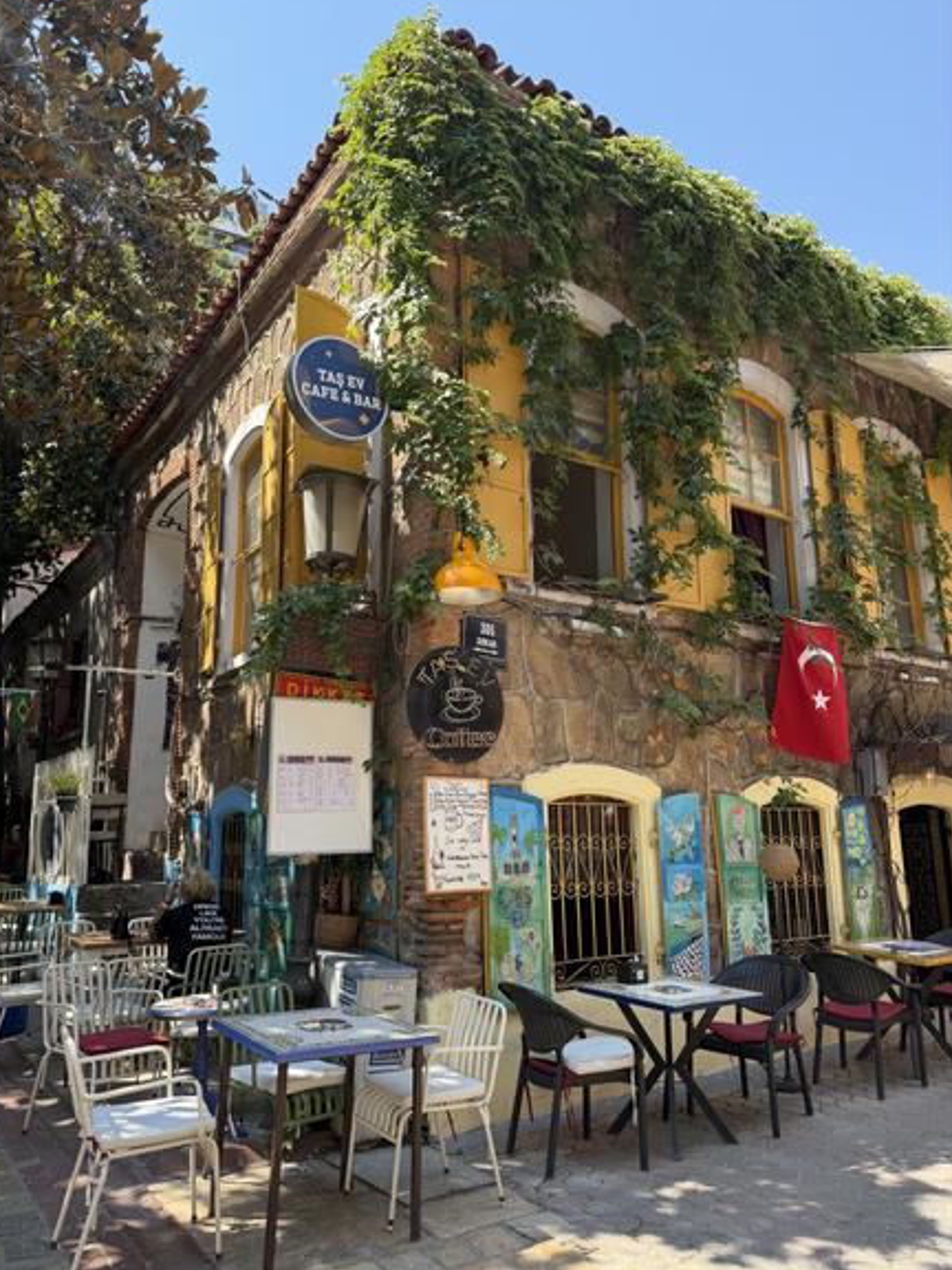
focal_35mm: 25
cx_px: 465
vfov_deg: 69.4
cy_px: 628
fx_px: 917
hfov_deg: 54.9
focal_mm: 6.76
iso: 100
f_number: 1.78
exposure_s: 1/1018
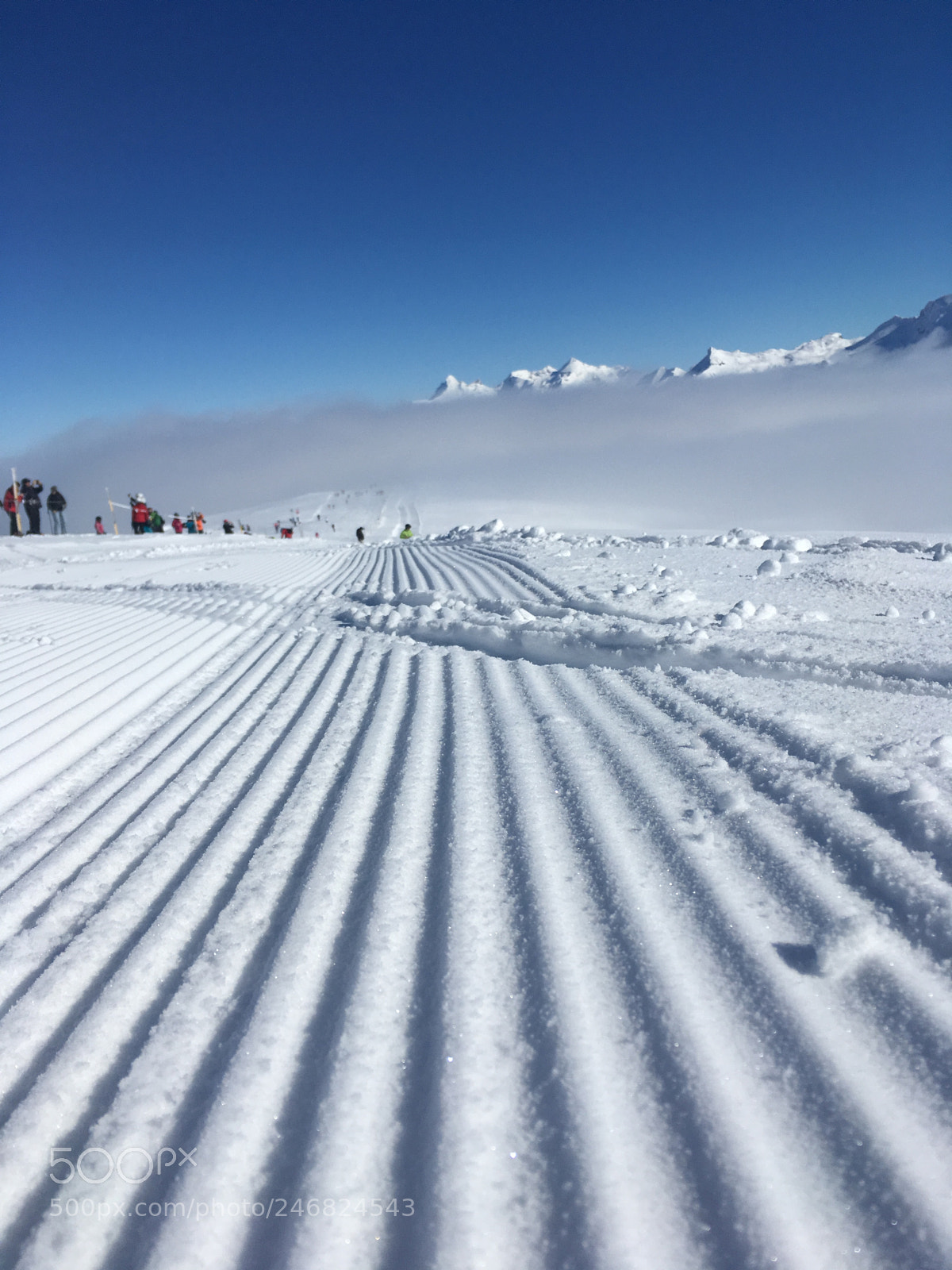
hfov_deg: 48.2
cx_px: 476
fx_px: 1063
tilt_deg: -10.2
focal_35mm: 29
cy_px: 635
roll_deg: +8.1
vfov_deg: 61.7
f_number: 2.2
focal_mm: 4.15
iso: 25
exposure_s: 1/7692
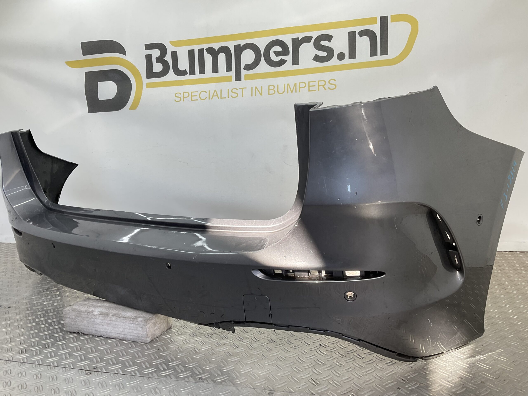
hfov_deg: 61.7
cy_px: 198
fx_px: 442
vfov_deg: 48.2
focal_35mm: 29
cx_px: 264
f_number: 1.8
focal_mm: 3
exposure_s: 1/129
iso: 16
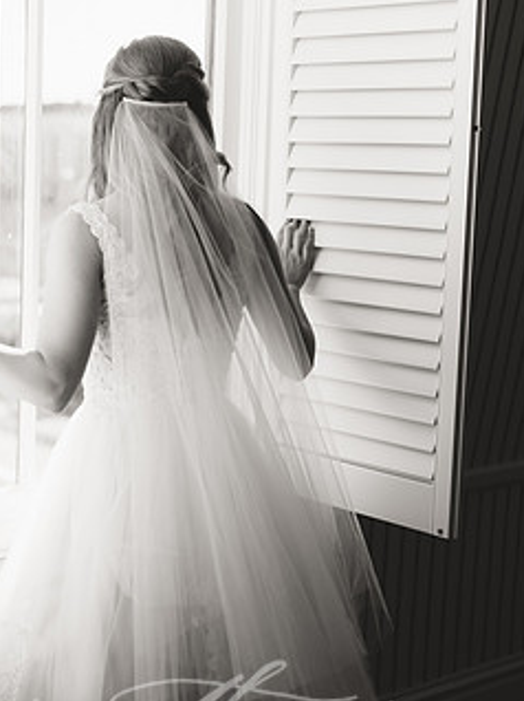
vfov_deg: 28.6
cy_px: 320
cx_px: 221
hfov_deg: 21.6
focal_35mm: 68
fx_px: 1374
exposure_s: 1/8000
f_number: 2.2
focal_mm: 50
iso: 250
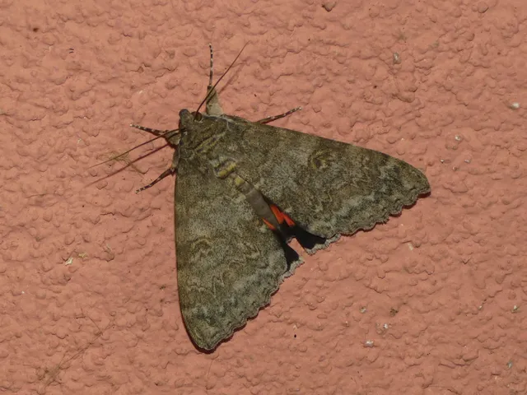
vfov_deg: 11.2
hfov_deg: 14.9
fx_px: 2010
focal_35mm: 132
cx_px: 264
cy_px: 198
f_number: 5.2
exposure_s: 1/50
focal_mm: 23.7
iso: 80
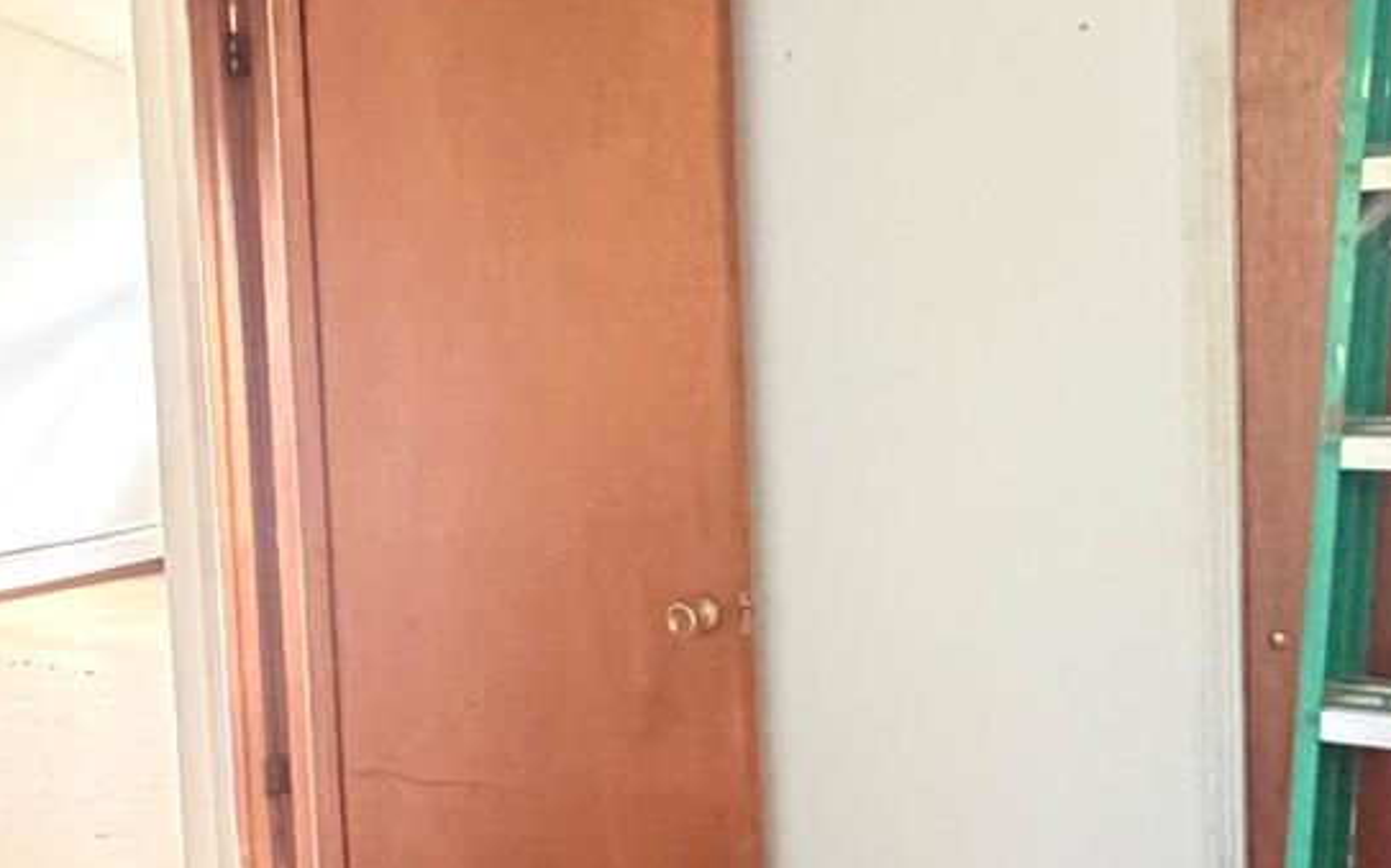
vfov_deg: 23.1
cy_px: 425
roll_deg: +3.0
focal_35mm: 56
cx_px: 484
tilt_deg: -5.1
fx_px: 2122
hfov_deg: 36.0
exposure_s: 1/60
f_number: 2.2
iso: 800
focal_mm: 2.22
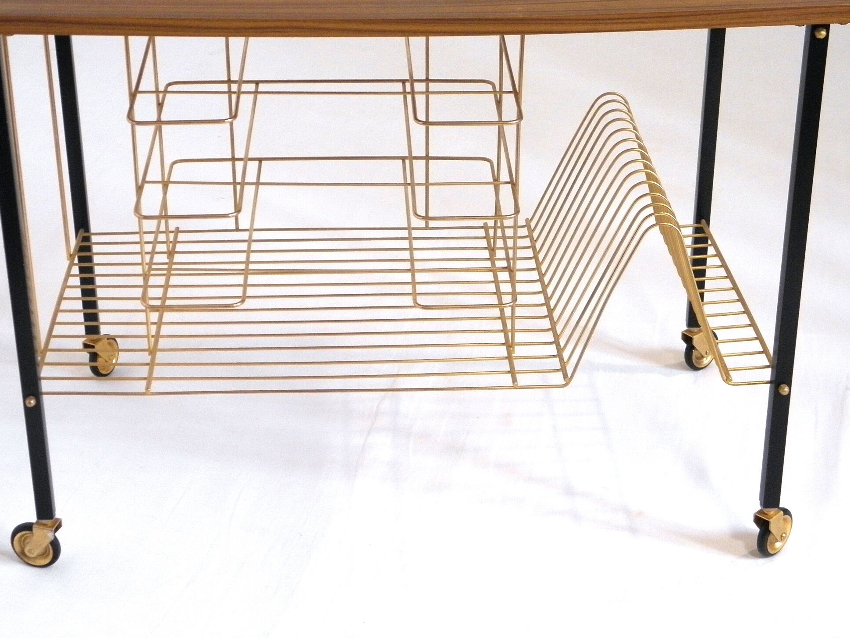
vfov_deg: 22.2
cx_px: 390
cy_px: 267
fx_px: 1621
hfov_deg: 29.4
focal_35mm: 66
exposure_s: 1/50
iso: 160
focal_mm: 9.1
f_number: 4
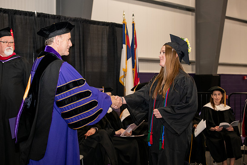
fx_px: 480
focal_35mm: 70
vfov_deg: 19.5
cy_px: 82
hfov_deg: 28.8
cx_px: 124
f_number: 5
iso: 2000
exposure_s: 1/200
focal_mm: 70
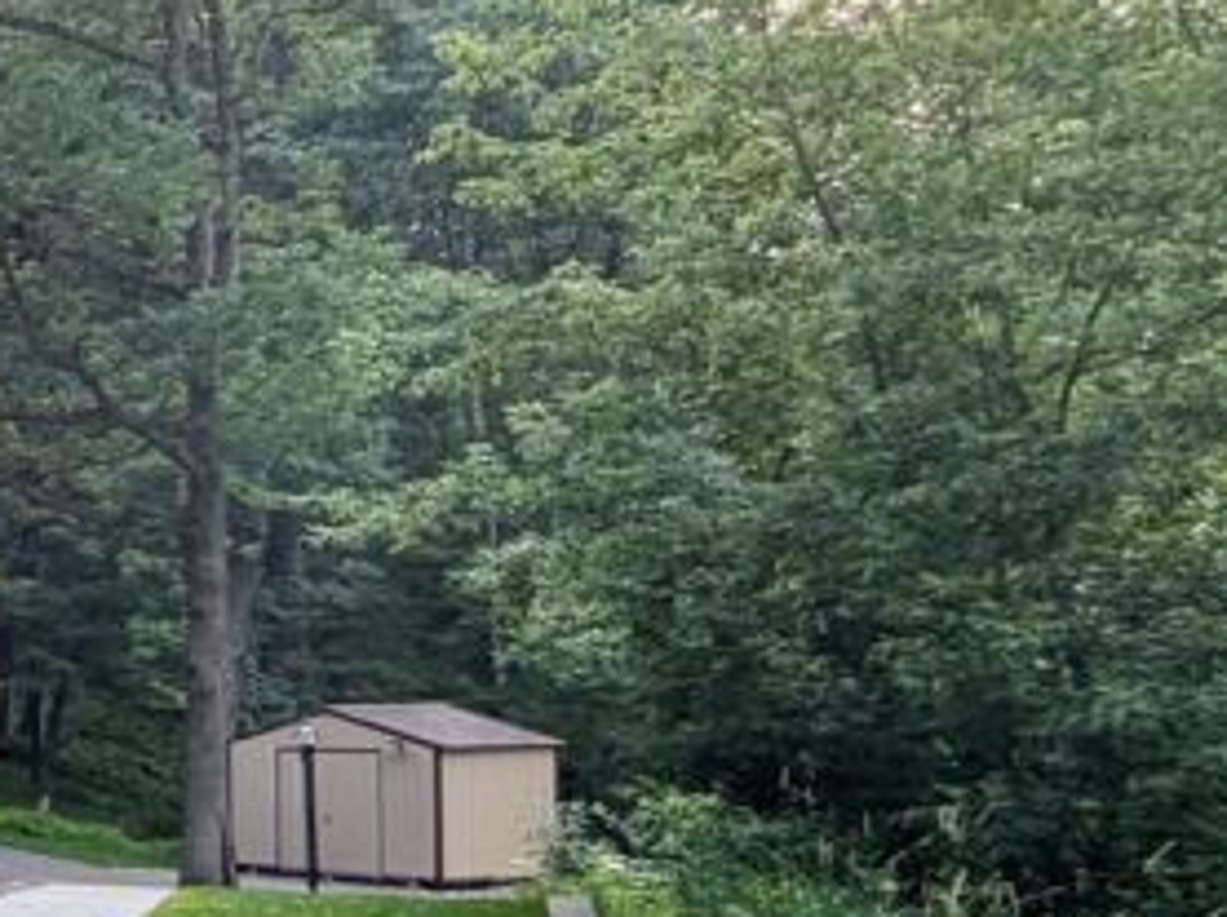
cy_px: 660
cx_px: -1025
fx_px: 1912
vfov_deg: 26.7
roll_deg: +2.1
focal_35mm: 54
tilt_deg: +0.3
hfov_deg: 21.5
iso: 100
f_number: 2.2
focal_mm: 2.22
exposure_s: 1/121
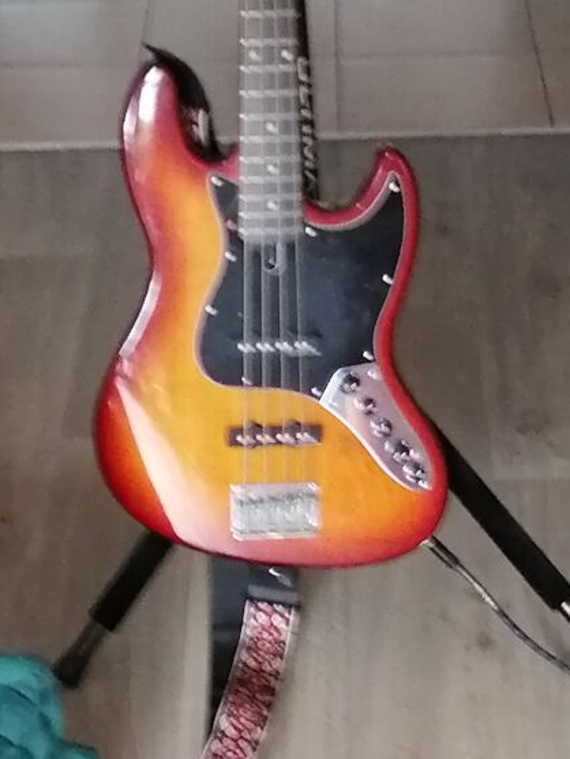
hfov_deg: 12.1
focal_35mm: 122
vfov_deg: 16.1
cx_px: 188
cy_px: 190
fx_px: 2678
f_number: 1.8
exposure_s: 1/33.3
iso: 320
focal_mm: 5.3
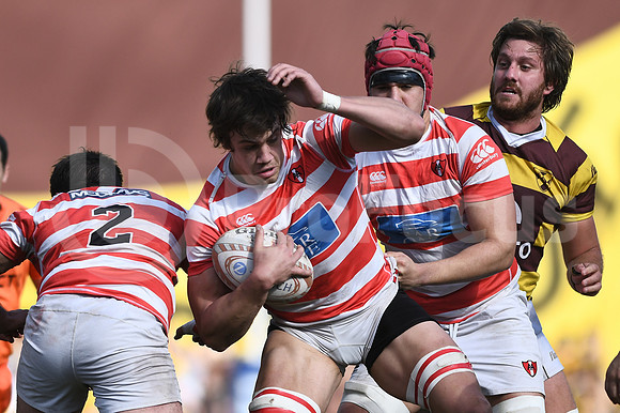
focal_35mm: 450
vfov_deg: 3.1
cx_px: 310
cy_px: 206
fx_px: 7745
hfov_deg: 4.6
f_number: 2.8
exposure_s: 1/3200
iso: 250
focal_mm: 300
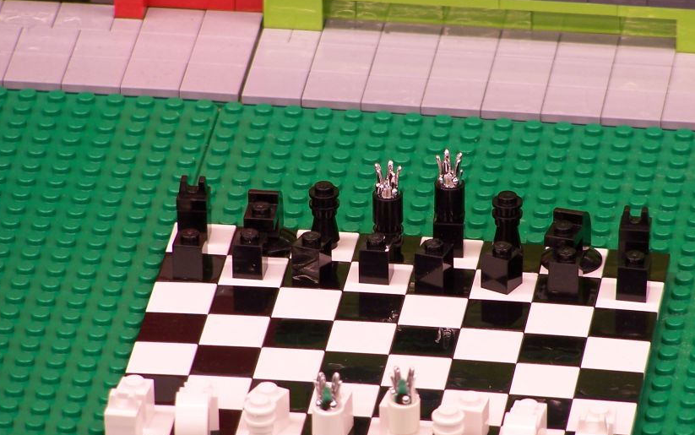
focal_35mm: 501
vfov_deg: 2.6
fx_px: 9493
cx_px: 420
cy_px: 285
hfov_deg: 4.2
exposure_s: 1/3
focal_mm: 63
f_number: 3.7
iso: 80
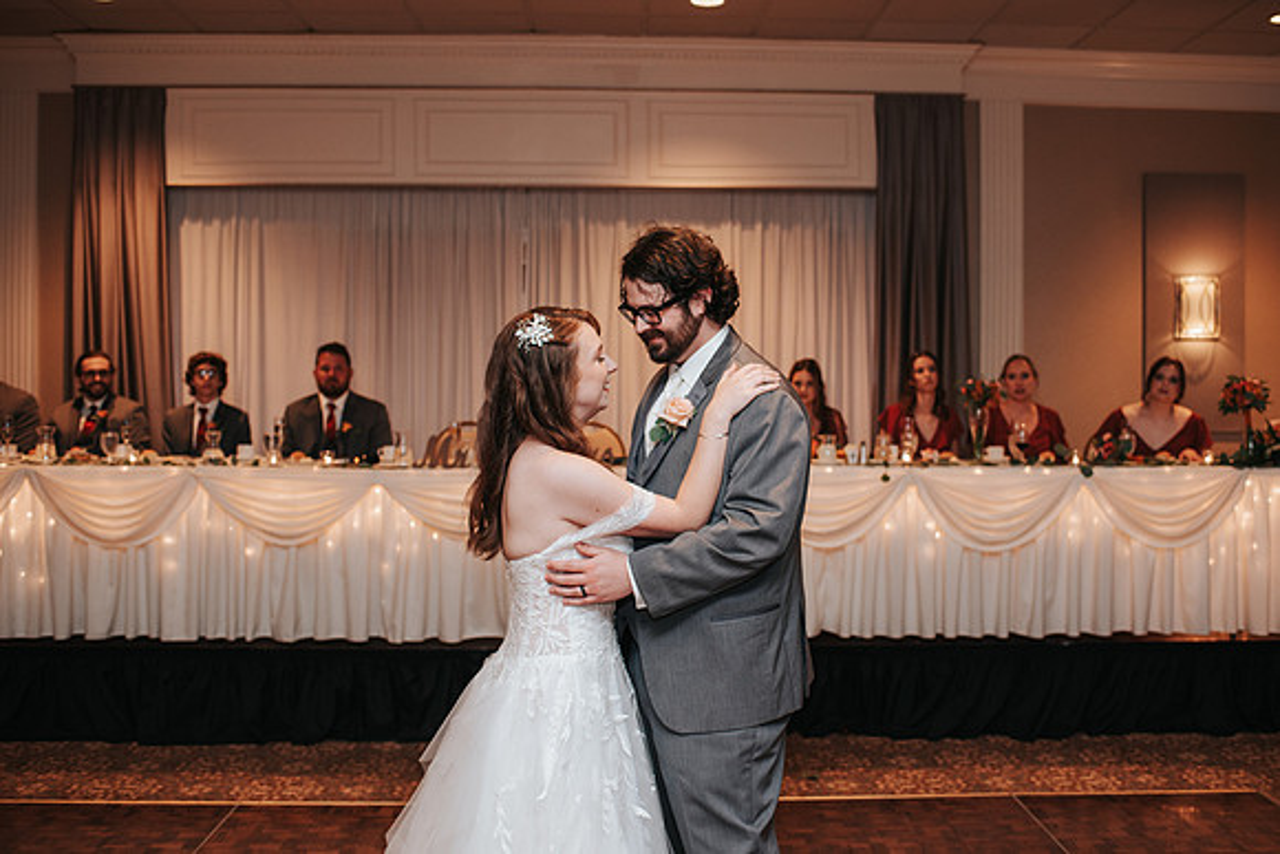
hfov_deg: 51.6
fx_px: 1322
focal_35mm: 37
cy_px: 402
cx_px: 677
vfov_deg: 35.8
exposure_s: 1/160
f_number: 2.8
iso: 1000
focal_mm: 35
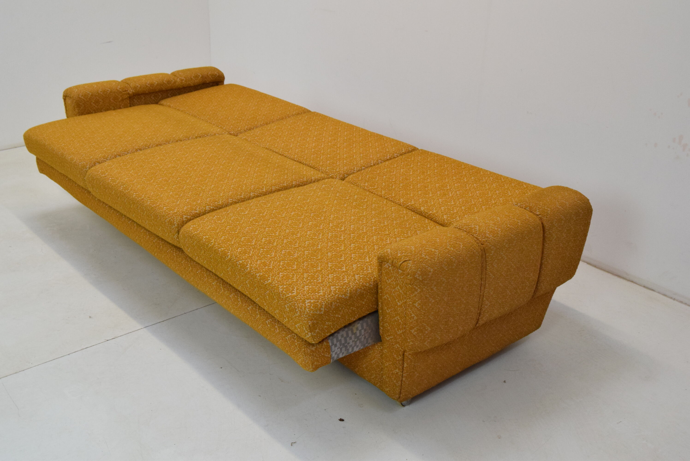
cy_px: 230
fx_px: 748
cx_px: 345
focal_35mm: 39
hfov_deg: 49.5
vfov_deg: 34.3
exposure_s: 1/200
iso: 1600
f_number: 7.1
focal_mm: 26
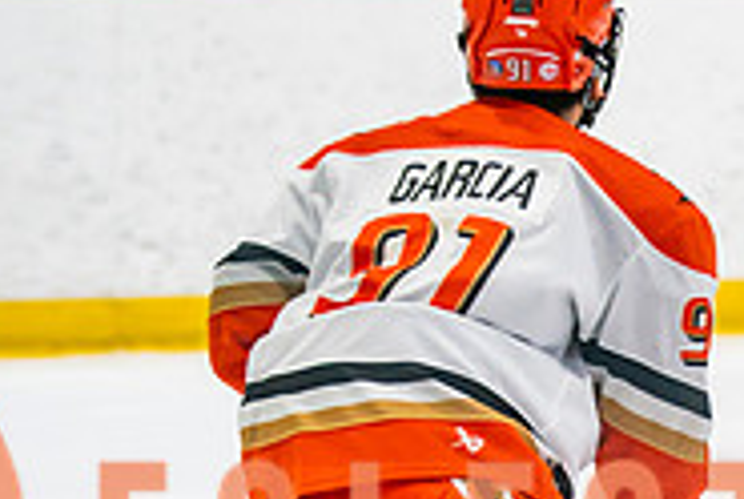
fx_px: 7928
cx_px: 596
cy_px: 591
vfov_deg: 3.6
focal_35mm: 383
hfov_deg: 5.4
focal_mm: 110
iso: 1000
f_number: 2.8
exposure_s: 1/640
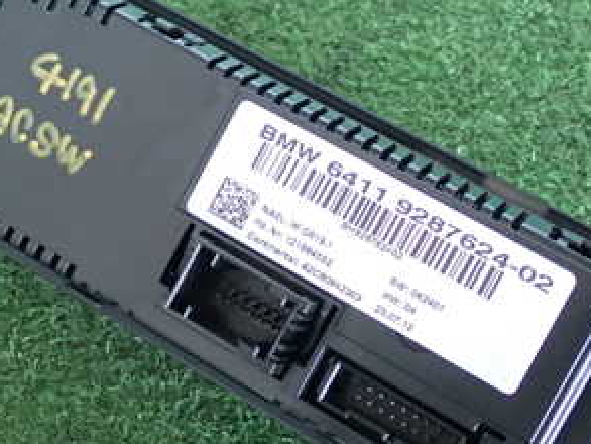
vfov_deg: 17.6
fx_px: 1435
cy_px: 210
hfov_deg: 23.2
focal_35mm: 84
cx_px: 208
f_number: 2.8
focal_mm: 7.31
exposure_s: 1/40
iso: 320
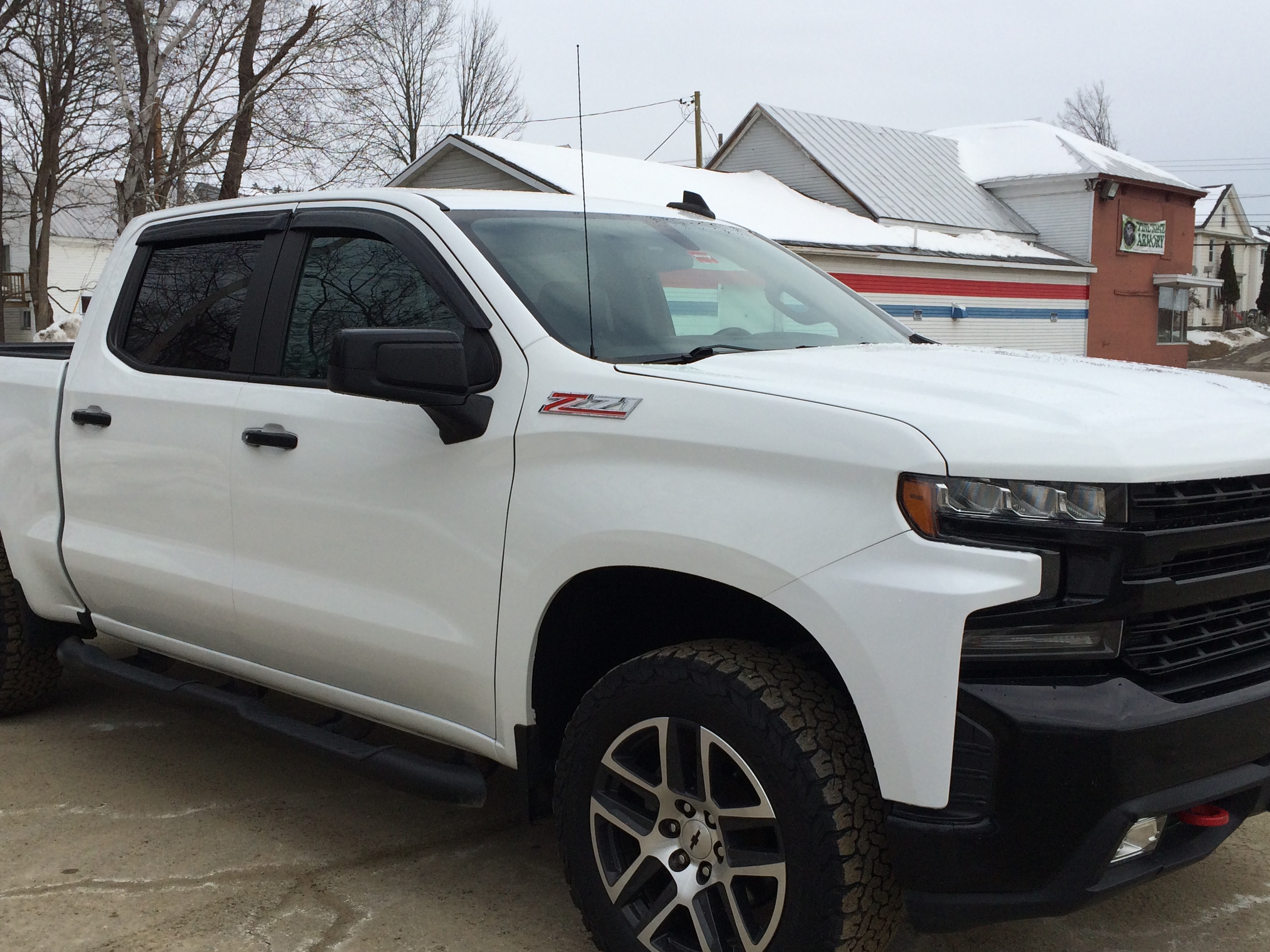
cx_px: 592
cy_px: 480
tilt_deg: -7.3
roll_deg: -0.1
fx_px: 1394
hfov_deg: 48.9
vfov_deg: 37.7
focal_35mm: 38
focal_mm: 4.15
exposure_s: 1/1466
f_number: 2.2
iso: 32
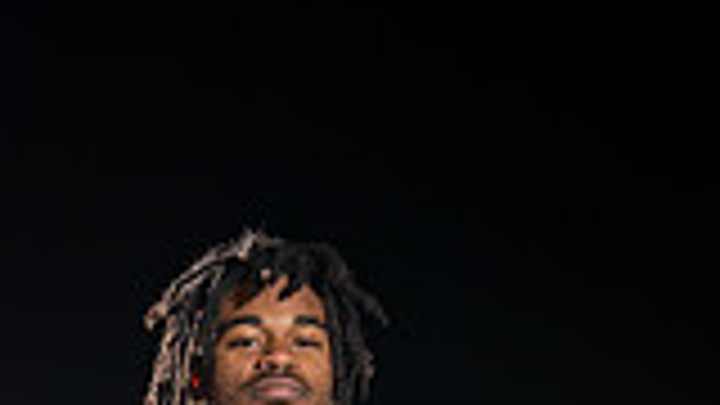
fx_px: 2310
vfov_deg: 9.0
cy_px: 994
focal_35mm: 121
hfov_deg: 17.5
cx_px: 86
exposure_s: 1/250
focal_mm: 41
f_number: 4
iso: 250
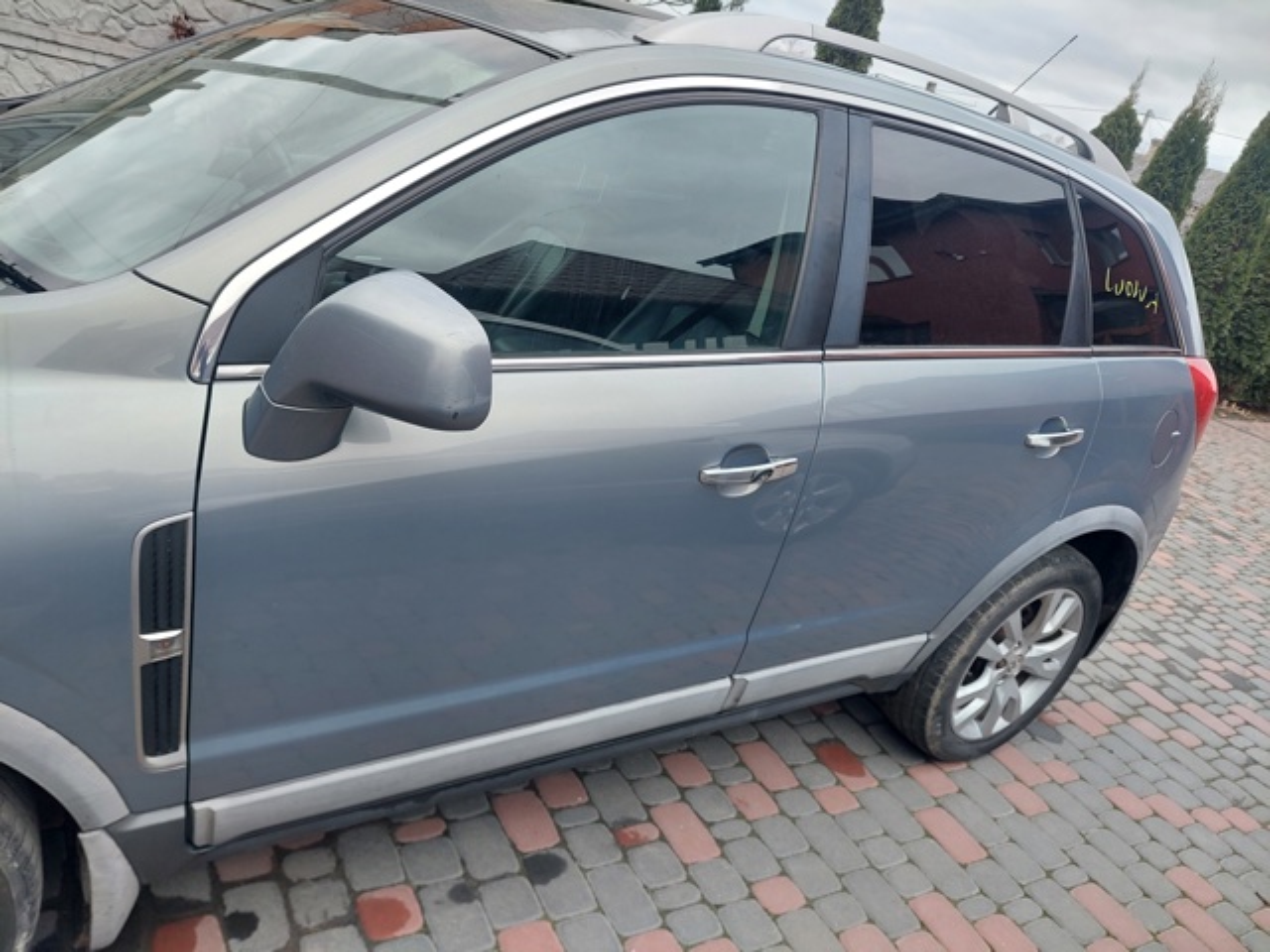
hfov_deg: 71.6
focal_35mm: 24
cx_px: 635
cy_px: 476
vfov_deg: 56.8
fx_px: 881
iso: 80
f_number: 1.8
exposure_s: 1/100
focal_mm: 5.23
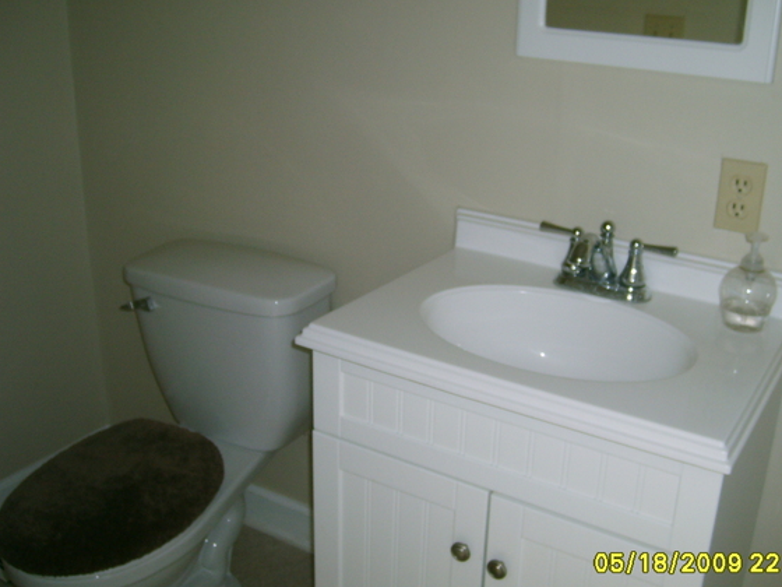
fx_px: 904
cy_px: 268
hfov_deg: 46.8
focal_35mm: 40
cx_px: 409
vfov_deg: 35.9
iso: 100
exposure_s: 1/30
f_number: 2.8
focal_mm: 5.8
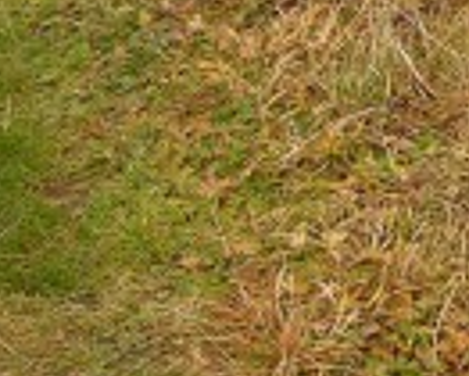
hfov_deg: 9.4
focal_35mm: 200
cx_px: 709
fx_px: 2778
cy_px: -136
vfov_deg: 7.6
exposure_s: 1/106
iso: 50
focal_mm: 8.9
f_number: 4
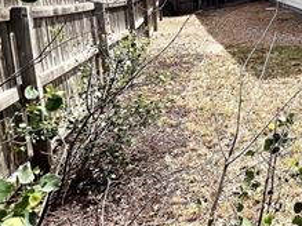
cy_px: 19
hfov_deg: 41.5
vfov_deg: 35.3
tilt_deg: -9.6
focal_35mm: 38
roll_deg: +1.0
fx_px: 331
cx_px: 313
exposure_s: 1/1155
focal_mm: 1.57
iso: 32
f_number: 1.8
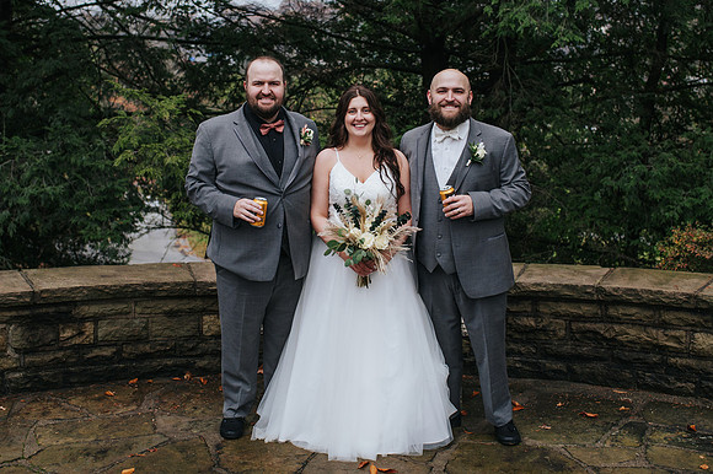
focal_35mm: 47
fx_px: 940
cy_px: 193
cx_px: 328
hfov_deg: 41.5
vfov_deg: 28.3
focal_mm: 35
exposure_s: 1/320
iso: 800
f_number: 3.2
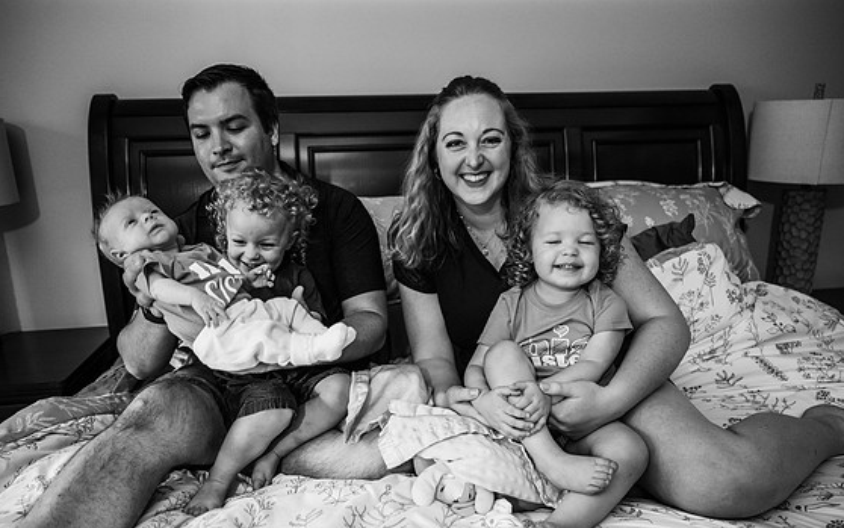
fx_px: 621
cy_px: 291
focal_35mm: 27
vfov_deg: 46.0
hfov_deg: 68.4
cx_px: 422
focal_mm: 25.5
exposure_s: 1/250
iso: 1000
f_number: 2.8
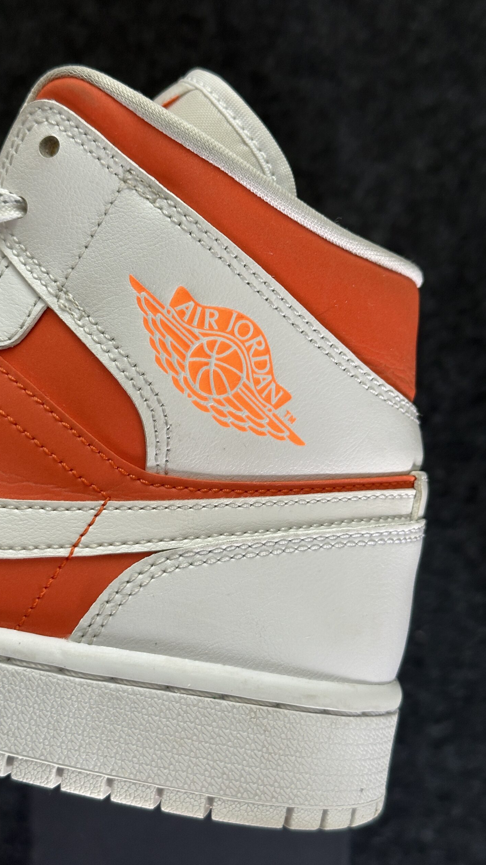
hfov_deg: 22.6
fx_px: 1214
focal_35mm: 53
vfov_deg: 39.2
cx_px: 198
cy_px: 432
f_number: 1.78
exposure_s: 1/50
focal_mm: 6.86
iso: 100
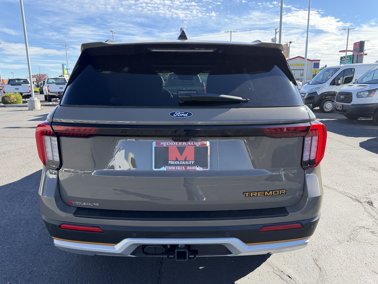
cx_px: 189
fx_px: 262
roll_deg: -2.5
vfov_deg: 56.8
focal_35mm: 24
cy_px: 142
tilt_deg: -7.3
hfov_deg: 71.6
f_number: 1.78
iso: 100
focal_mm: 6.76
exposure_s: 1/1689
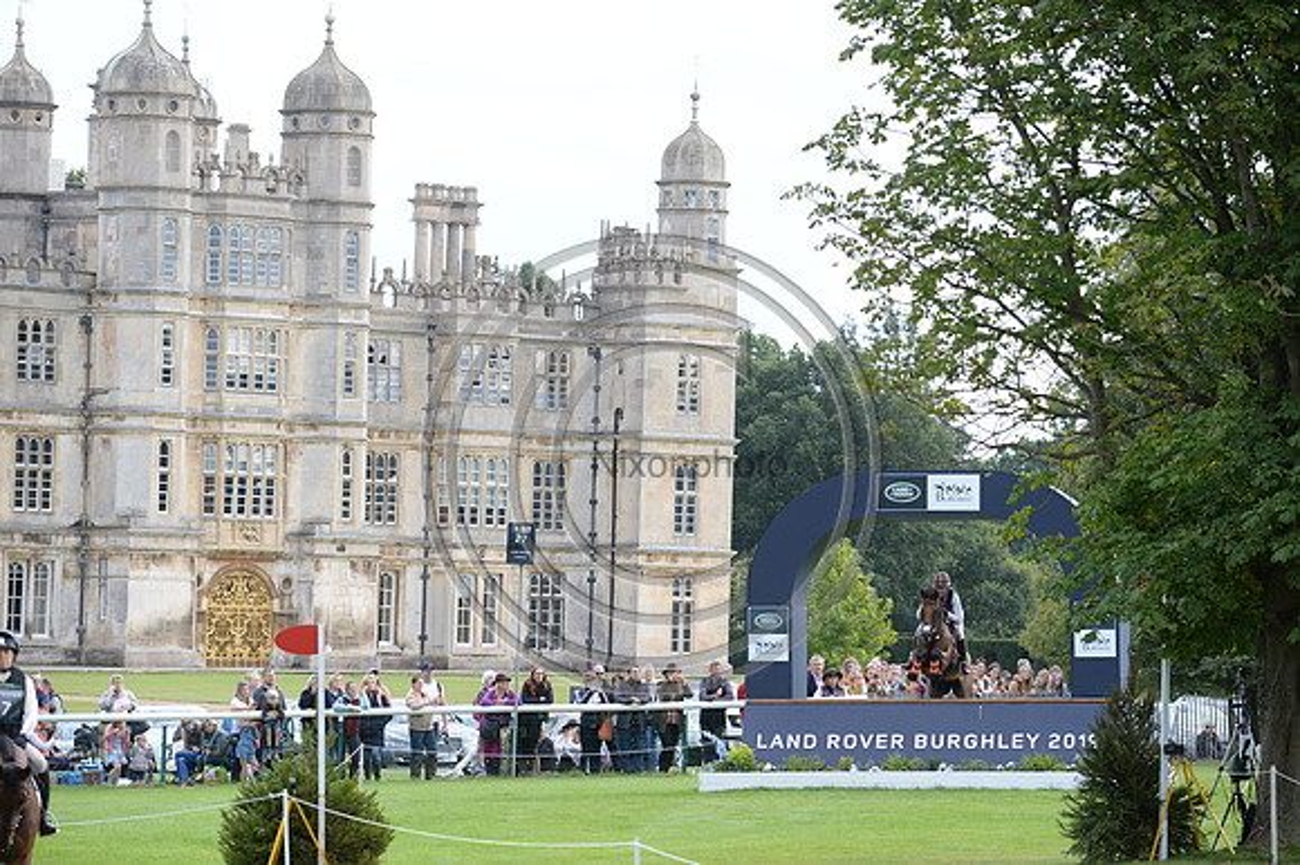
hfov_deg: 9.8
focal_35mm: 210
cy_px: 432
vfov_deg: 6.5
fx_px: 7579
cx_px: 650
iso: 1000
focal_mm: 210
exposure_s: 1/800
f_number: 6.3
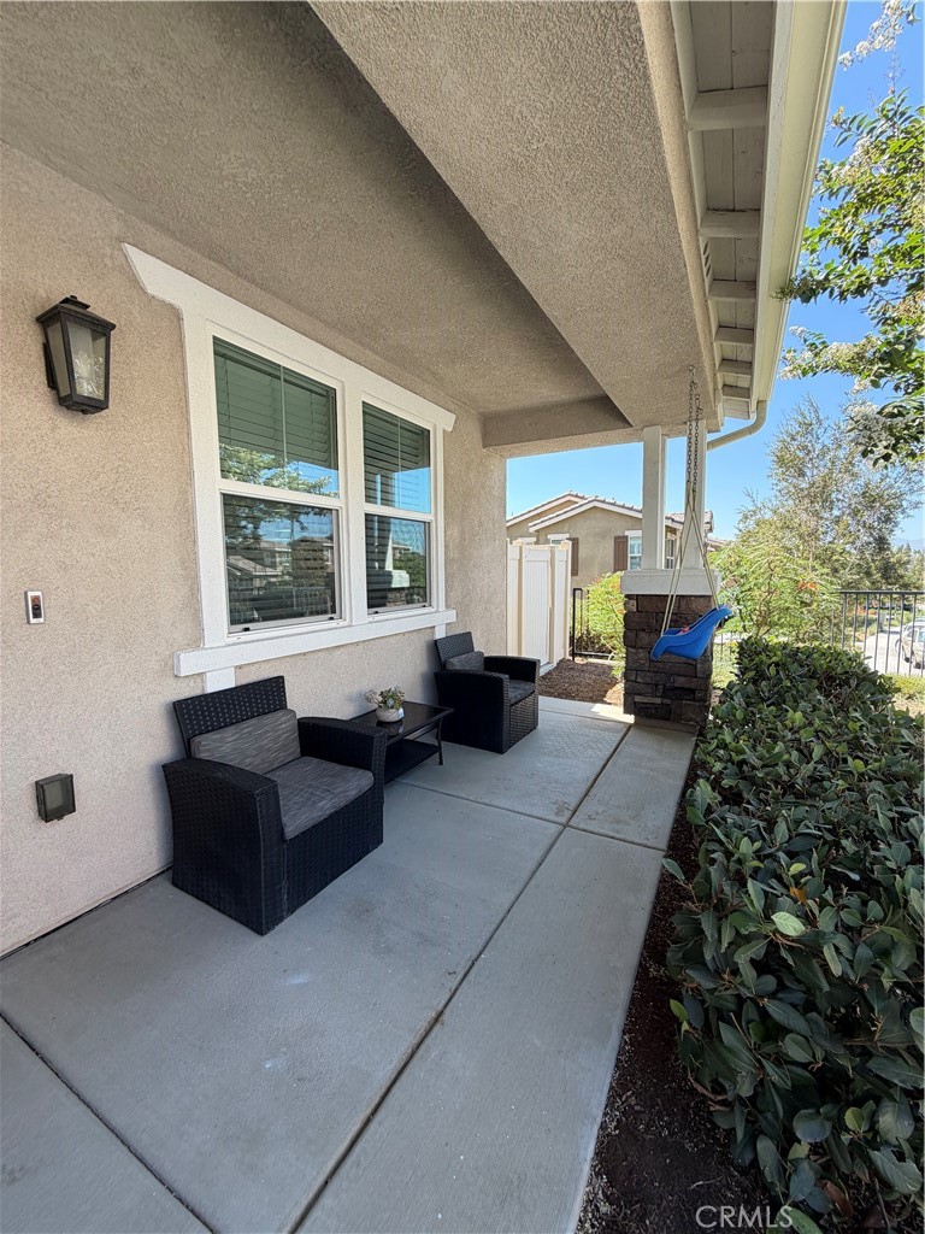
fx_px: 499
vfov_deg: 102.1
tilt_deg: -5.2
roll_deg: +1.0
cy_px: 617
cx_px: 462
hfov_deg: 85.7
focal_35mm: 14
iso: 40
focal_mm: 2.22
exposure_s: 1/198
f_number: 2.2
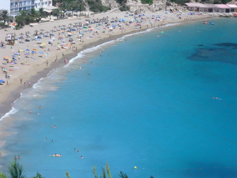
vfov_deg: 13.8
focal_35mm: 107
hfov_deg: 18.4
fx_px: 733
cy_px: 89
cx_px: 118
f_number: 5.6
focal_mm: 18.9
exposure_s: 1/320
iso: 64
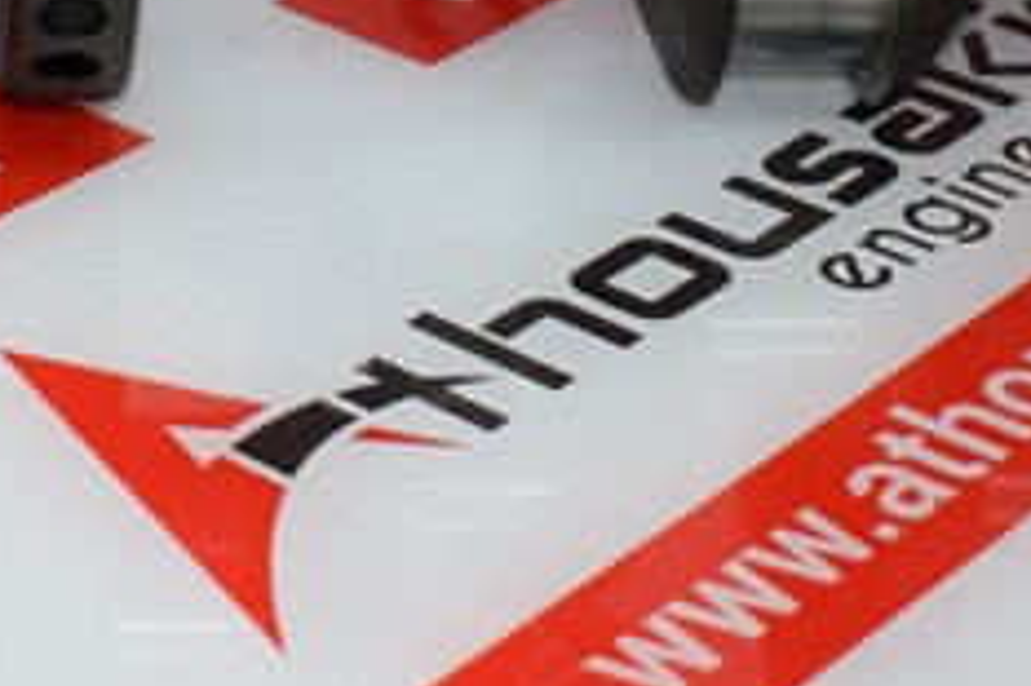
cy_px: -401
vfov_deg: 9.0
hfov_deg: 13.5
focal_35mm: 148
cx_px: -146
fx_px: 4240
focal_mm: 23
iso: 500
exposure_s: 1/200
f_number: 3.8
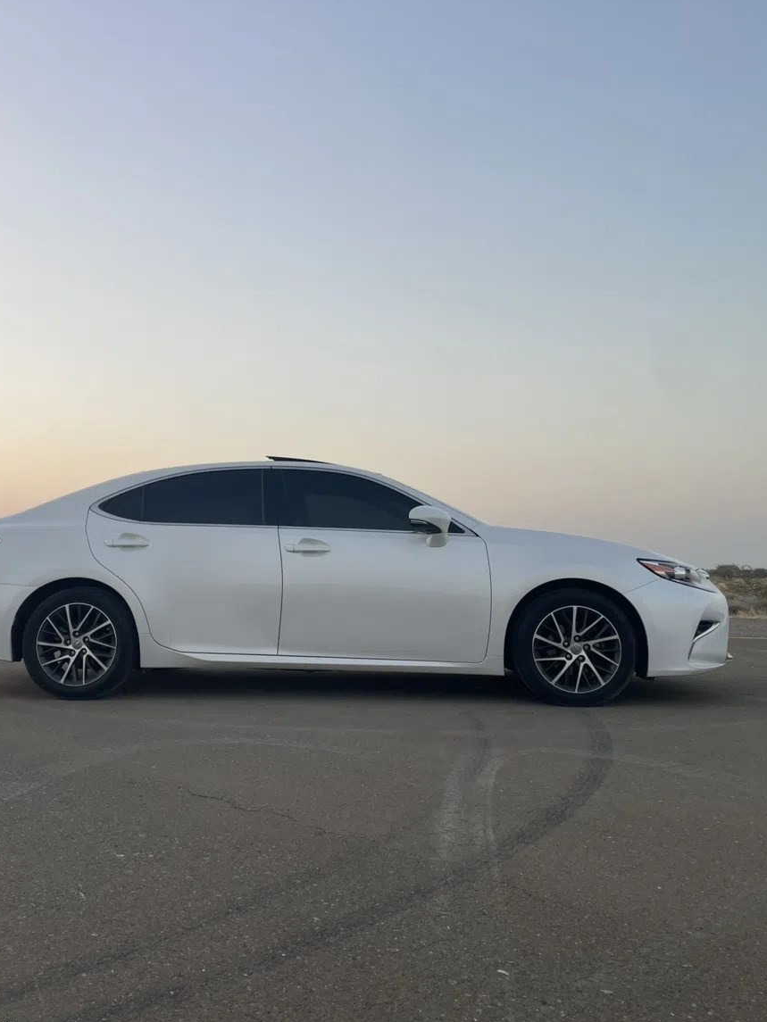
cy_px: 499
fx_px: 916
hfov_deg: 45.3
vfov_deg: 58.3
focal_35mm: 31
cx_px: 318
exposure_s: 1/244
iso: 32
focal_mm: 4.2
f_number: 1.6
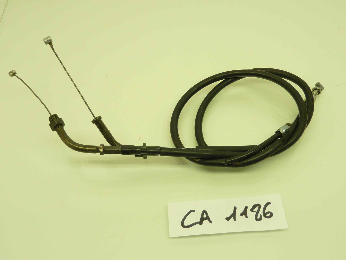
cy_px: 130
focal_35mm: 38
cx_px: 173
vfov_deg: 37.7
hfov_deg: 49.0
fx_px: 380
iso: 80
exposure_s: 1/30
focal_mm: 4.4
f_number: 3.3
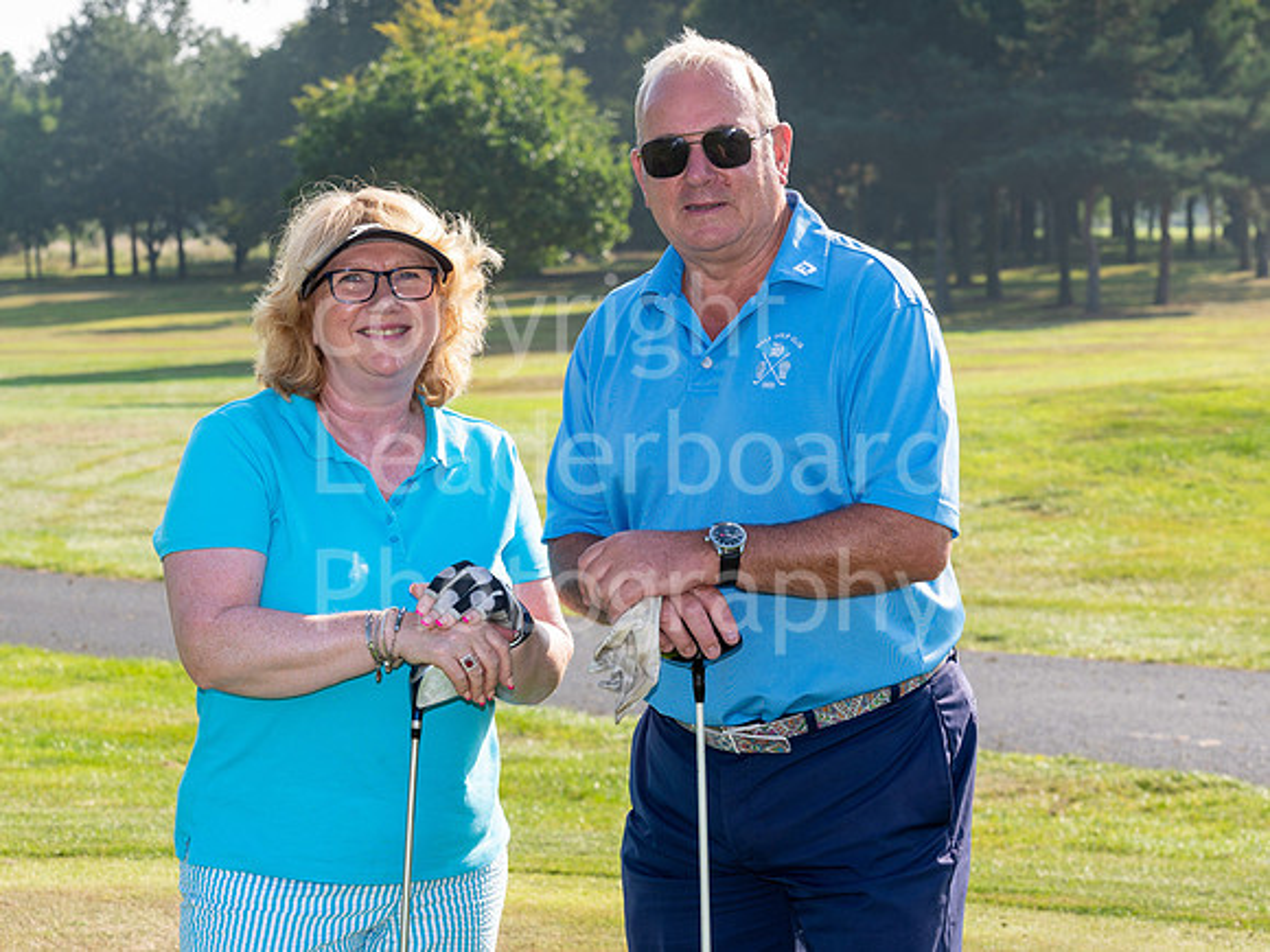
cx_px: 558
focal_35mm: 112
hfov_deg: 17.6
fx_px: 4101
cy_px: 418
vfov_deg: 13.2
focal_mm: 92
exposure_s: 1/200
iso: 100
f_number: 9
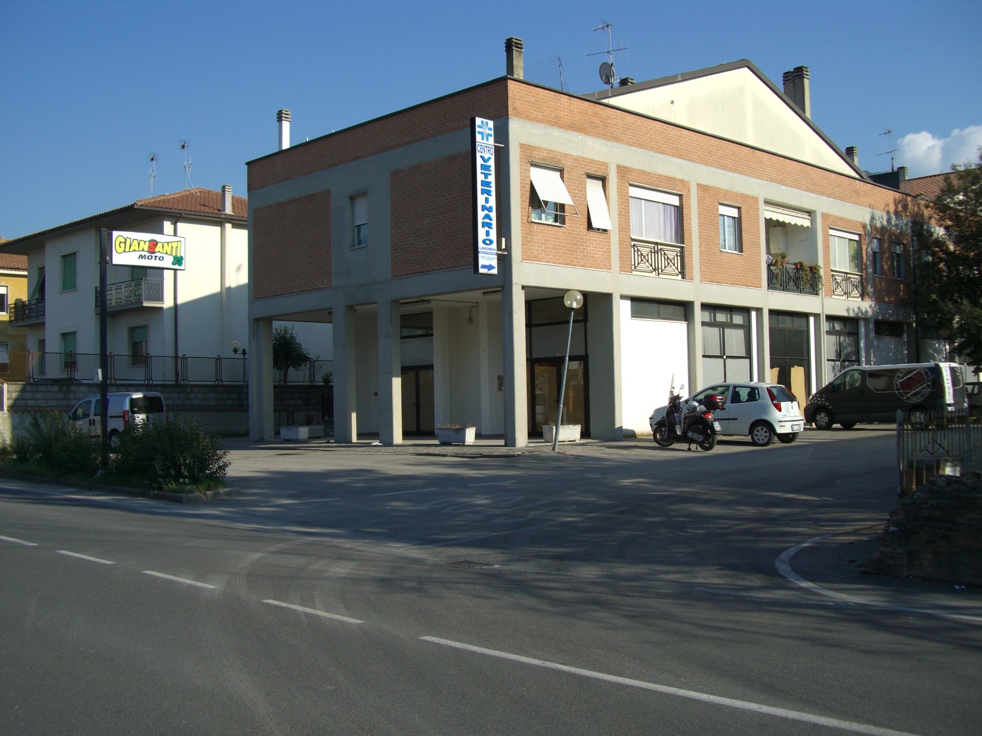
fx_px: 1078
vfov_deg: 37.7
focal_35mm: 38
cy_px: 368
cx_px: 491
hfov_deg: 49.0
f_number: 5.6
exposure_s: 1/320
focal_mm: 7.9
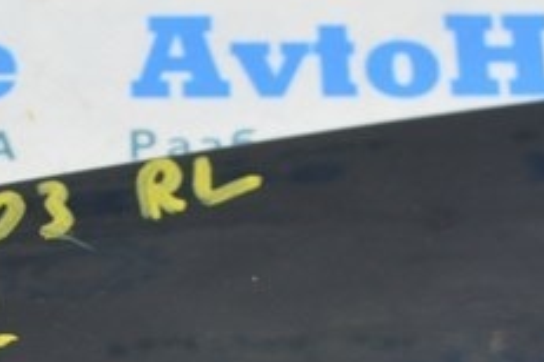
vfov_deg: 7.6
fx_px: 2708
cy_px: 492
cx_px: 101
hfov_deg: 11.4
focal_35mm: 179
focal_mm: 27
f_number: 5.6
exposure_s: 1/20
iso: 400
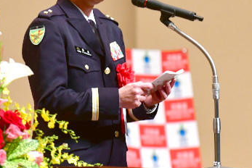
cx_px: 85
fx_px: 2179
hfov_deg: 6.6
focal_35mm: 311
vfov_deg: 4.4
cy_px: 45
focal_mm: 180
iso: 1600
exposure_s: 1/160
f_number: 5
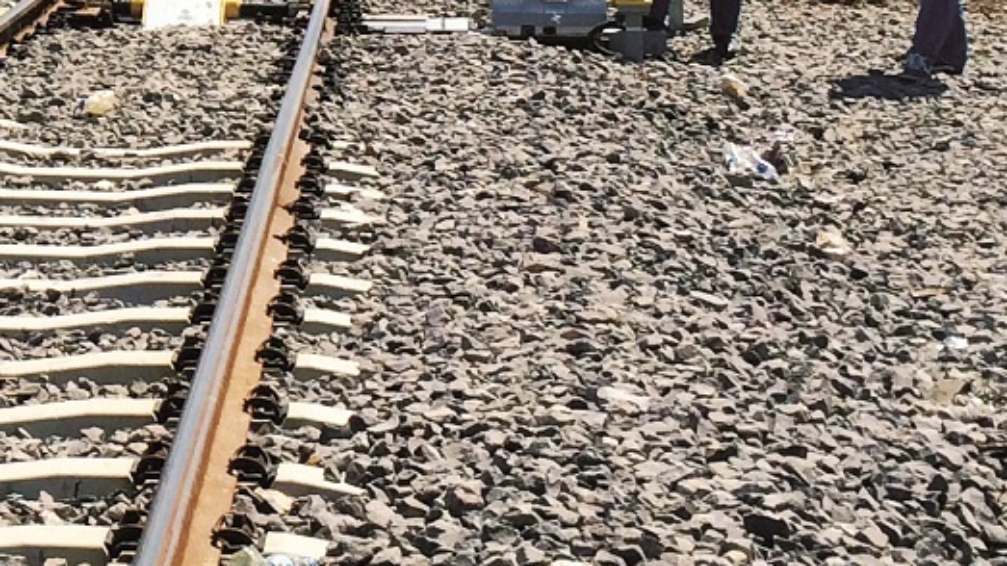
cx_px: -366
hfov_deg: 16.1
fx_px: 3337
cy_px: -212
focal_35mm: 125
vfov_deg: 9.5
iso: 40
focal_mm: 4.12
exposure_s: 1/3165
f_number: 2.2
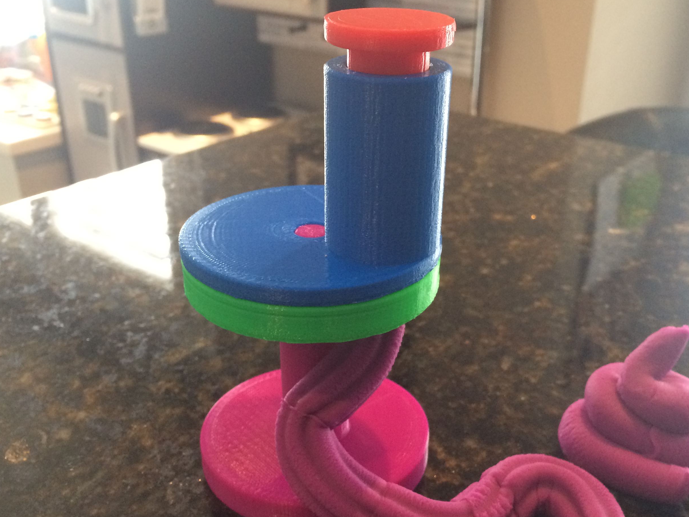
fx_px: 776
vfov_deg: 36.7
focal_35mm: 39
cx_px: 379
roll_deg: -0.7
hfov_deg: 47.8
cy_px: 307
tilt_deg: -26.4
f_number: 2.2
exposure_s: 1/30
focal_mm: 4.15
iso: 200
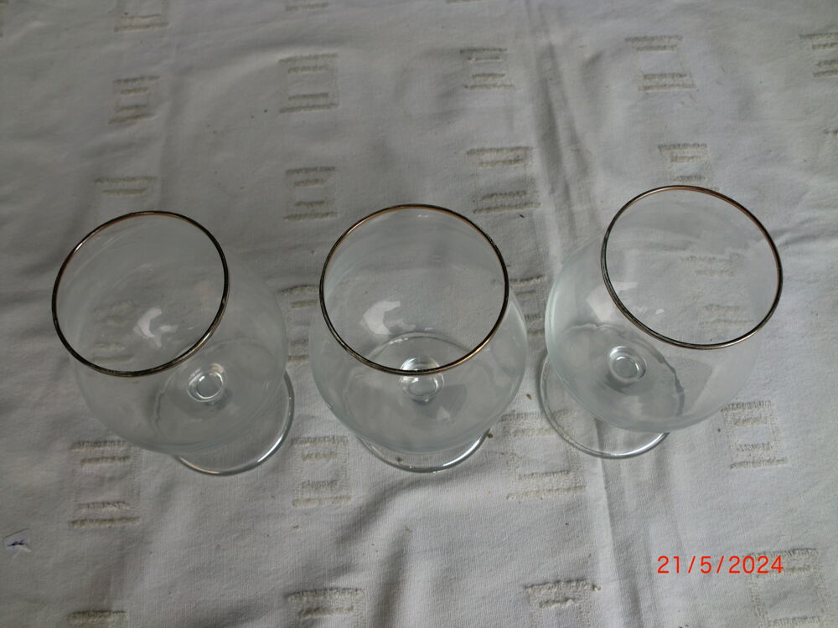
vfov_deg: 40.7
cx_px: 419
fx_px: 847
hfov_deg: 52.6
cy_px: 314
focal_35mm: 35
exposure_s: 1/160
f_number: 3.1
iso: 64
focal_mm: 6.3
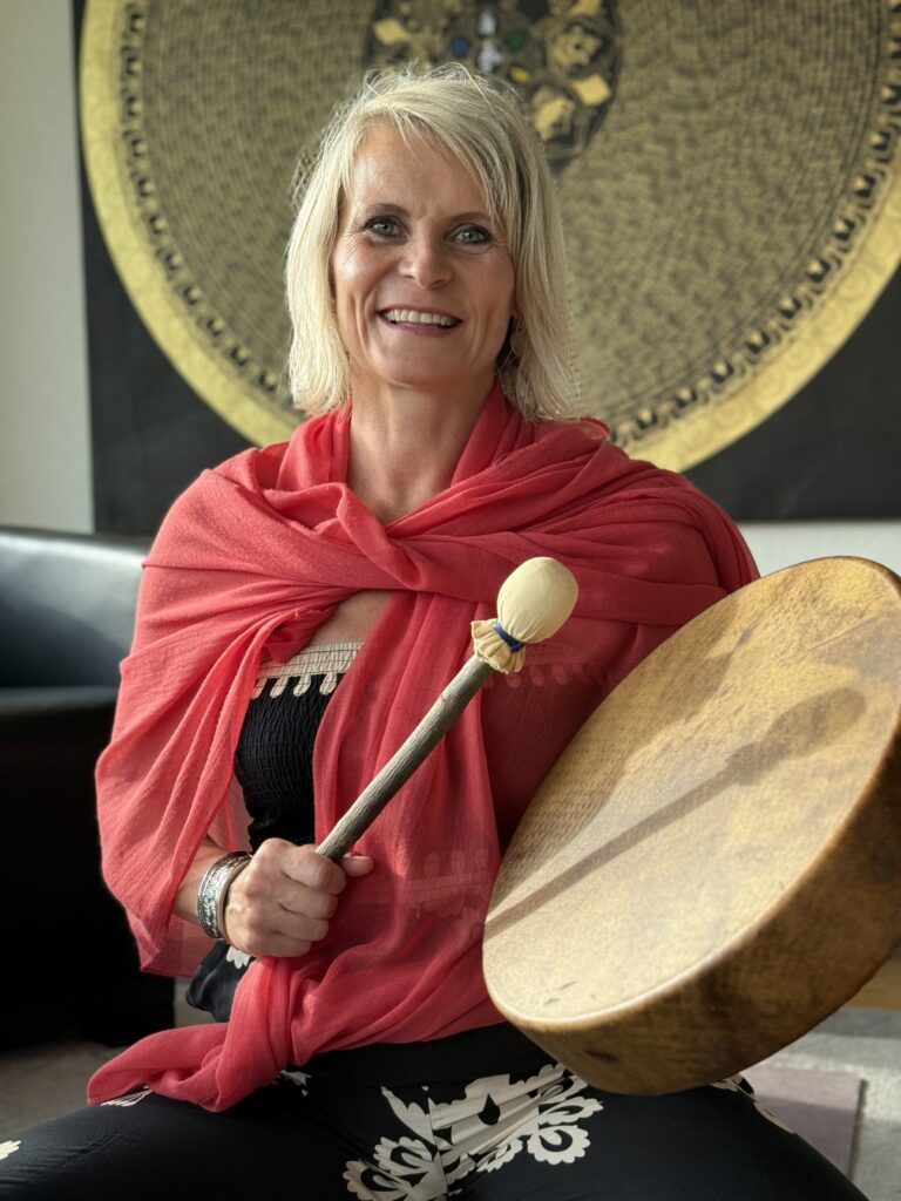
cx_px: 450
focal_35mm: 48
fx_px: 1666
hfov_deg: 30.3
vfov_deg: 39.7
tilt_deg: -1.8
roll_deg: -0.1
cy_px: 600
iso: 50
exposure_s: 1/122
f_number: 1.78
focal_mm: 6.76
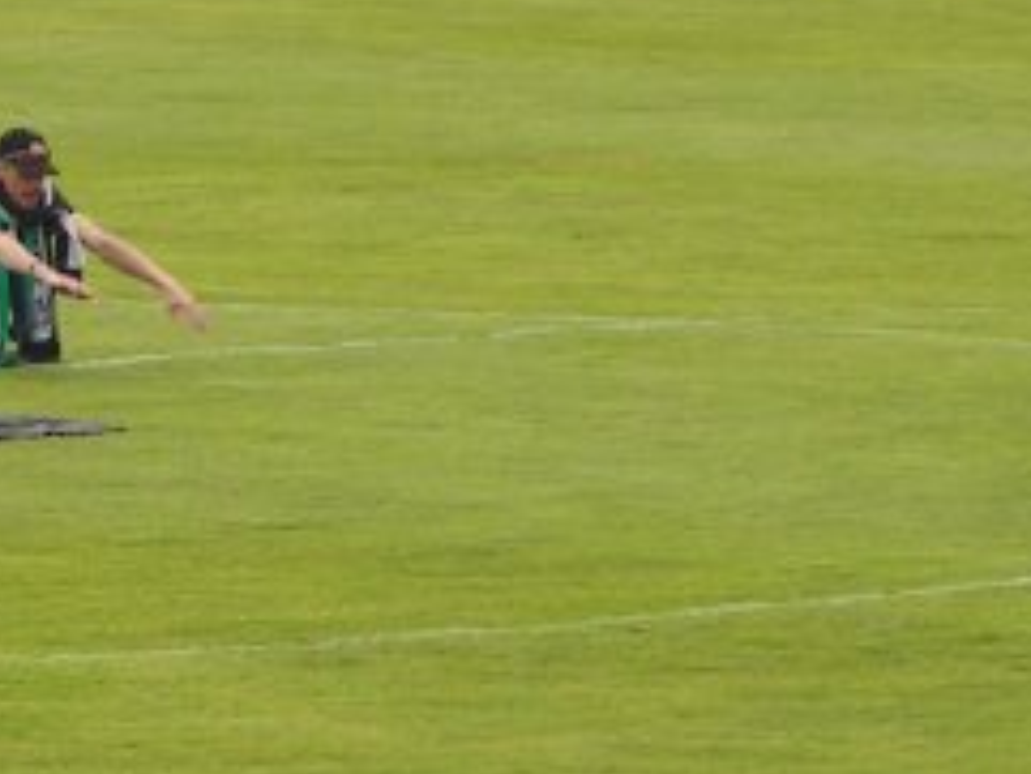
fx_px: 21366
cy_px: 188
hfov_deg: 2.8
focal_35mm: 717
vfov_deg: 2.1
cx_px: -445
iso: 50
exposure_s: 1/200
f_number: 3.5
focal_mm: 33
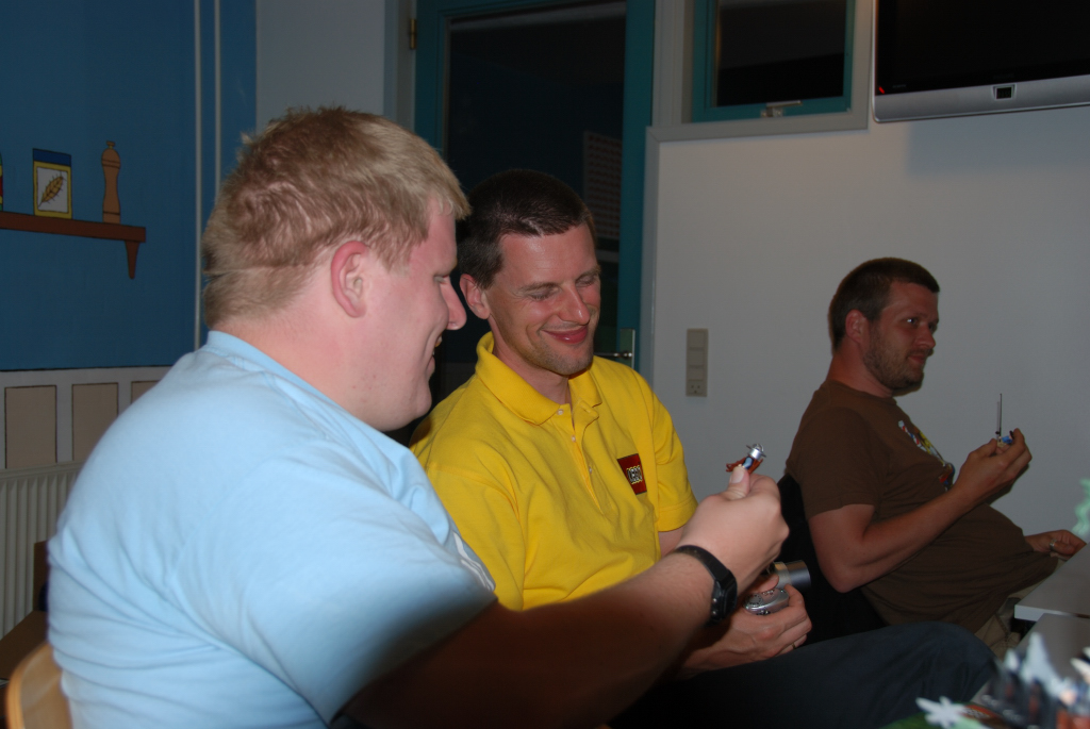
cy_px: 364
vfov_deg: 33.1
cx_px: 545
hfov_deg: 47.9
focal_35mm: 40
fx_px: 1227
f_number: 4
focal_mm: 27
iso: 100
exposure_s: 1/15
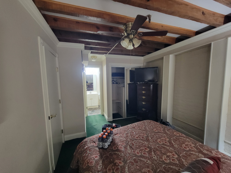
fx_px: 87
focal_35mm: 13
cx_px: 116
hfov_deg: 106.2
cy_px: 86
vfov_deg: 89.9
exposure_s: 1/24
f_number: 2.2
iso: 640
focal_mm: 2.2
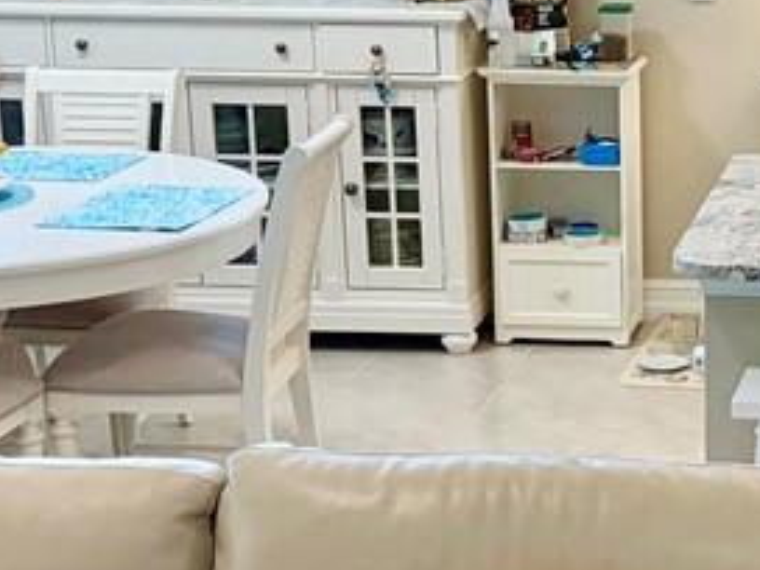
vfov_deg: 15.1
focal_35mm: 98
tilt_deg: -14.0
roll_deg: +0.2
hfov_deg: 19.0
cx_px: 889
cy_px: 268
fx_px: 2152
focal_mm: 5.96
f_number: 1.6
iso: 125
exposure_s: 1/164
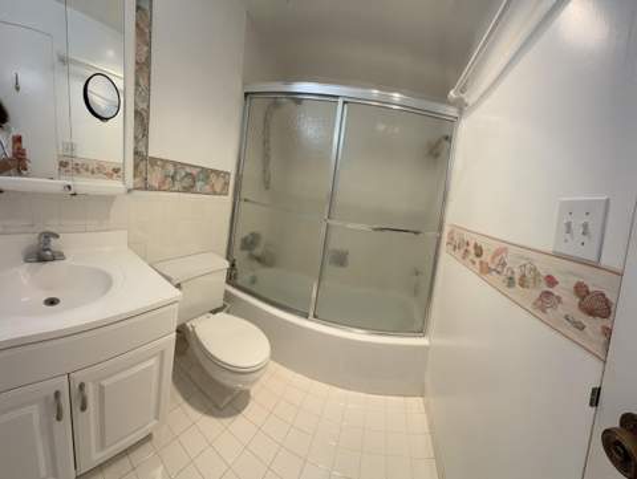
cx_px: 318
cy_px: 240
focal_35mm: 14
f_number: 2.2
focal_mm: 2.22
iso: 64
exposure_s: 1/120
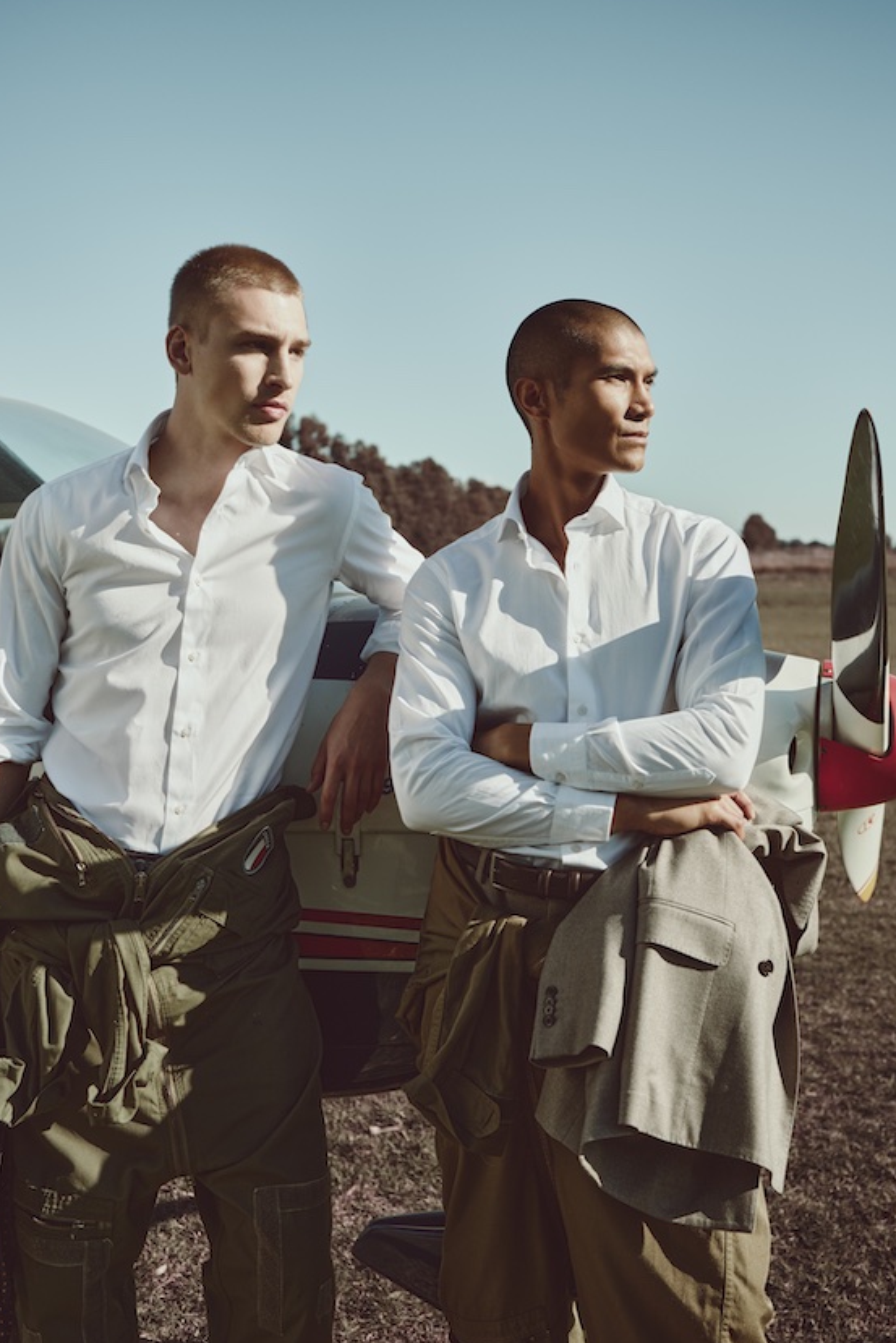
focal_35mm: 38
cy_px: 718
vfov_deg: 50.6
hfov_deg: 35.1
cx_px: 441
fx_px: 1418
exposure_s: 1/6400
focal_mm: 23
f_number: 2.5
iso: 500
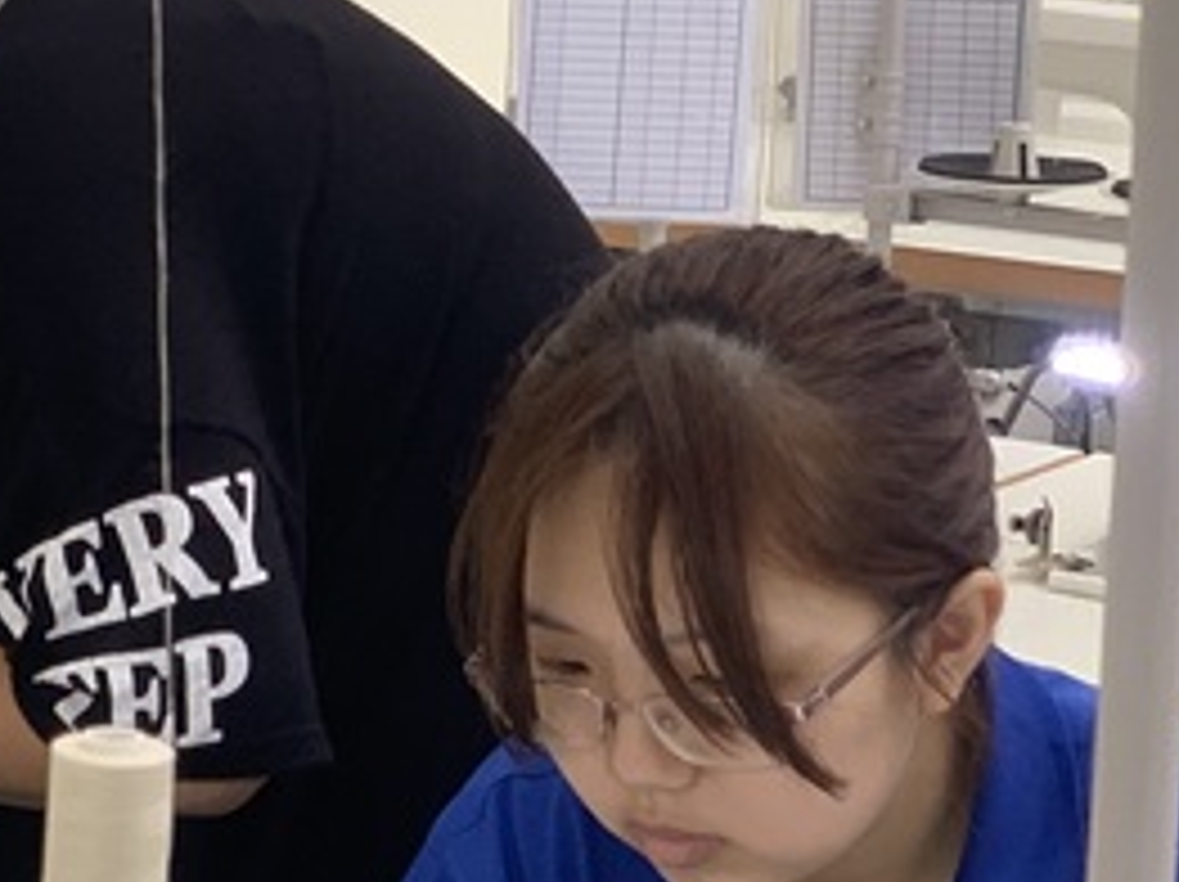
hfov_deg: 13.7
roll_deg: +0.2
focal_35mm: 139
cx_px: -292
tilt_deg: -13.5
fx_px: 4730
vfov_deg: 10.7
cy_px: 502
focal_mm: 6
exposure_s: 1/60
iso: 125
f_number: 2.4
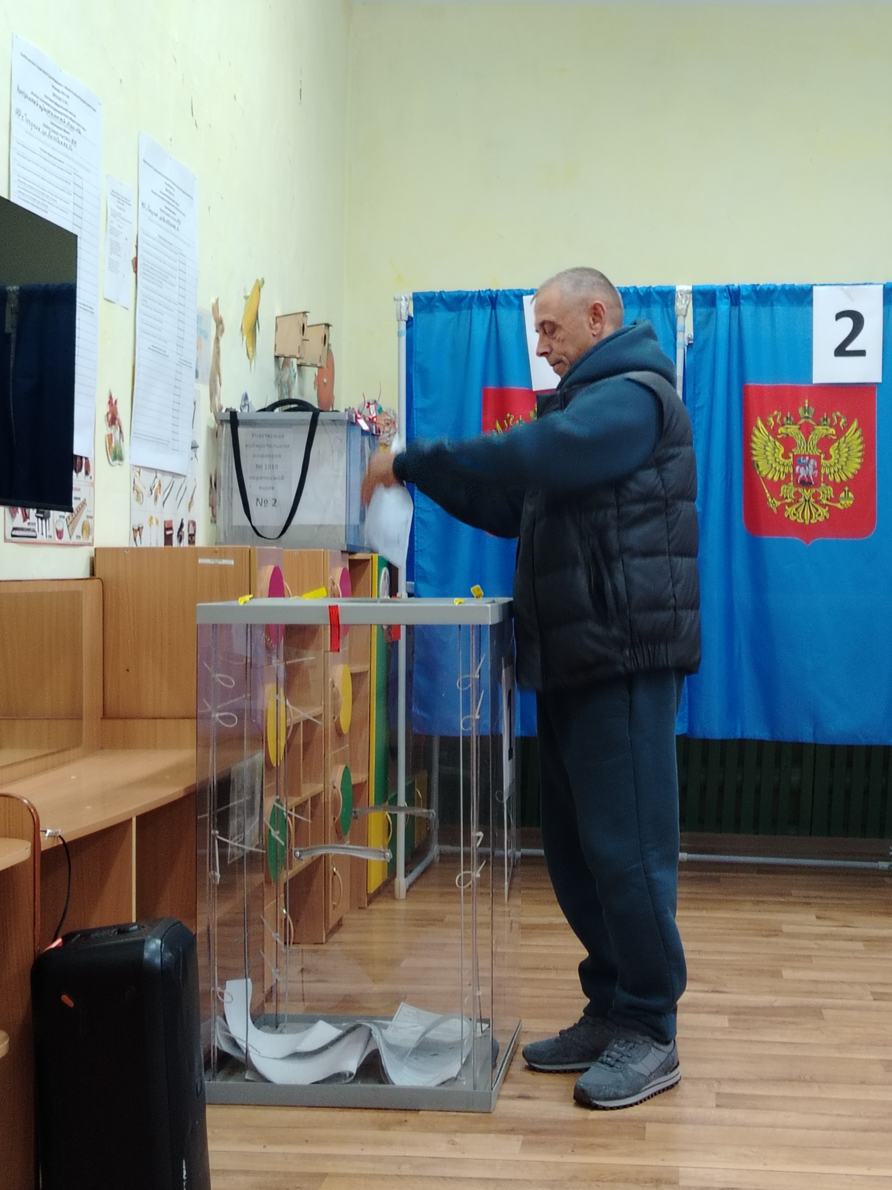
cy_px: 595
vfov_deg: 34.3
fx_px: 1924
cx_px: 446
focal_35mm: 56
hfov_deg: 26.1
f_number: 1.75
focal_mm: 5.25
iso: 816
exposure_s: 1/33.3
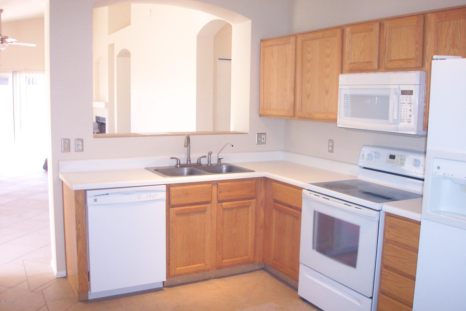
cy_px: 156
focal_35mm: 35
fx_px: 453
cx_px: 233
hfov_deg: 54.4
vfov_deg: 37.9
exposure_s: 1/45
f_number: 2.8
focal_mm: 7.5
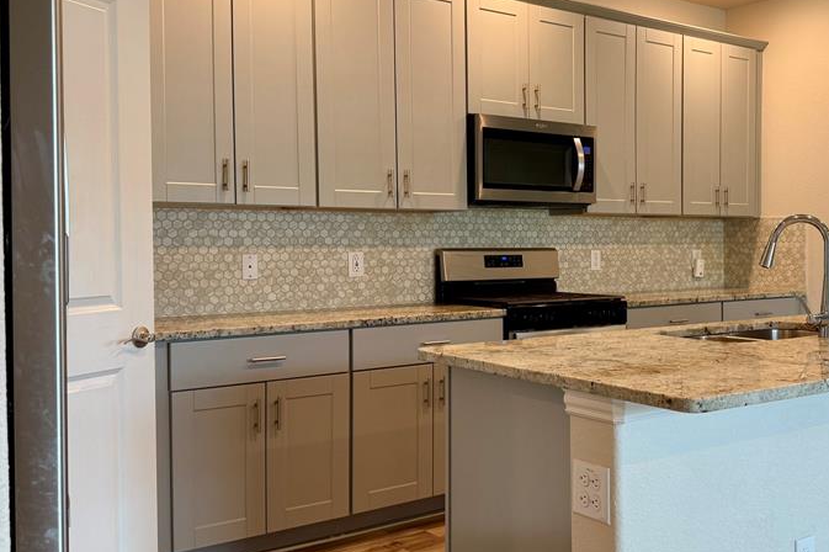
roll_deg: +0.3
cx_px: 552
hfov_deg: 49.8
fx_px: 875
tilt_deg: -1.0
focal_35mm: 38
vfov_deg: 35.0
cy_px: 261
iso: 125
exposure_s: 1/120
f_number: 1.78
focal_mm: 6.76
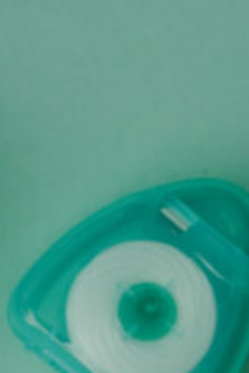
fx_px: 2044
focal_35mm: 197
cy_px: 126
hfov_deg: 6.7
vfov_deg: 10.4
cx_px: -271
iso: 200
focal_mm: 27
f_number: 3.6
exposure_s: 1/125
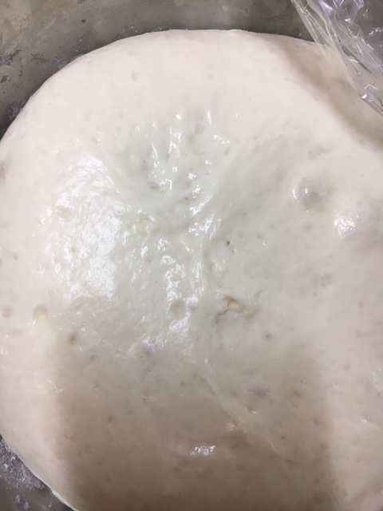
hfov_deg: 48.2
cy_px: 256
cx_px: 192
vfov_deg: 61.7
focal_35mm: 29
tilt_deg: -77.2
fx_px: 428
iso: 64
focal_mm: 4.15
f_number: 2.2
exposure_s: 1/30
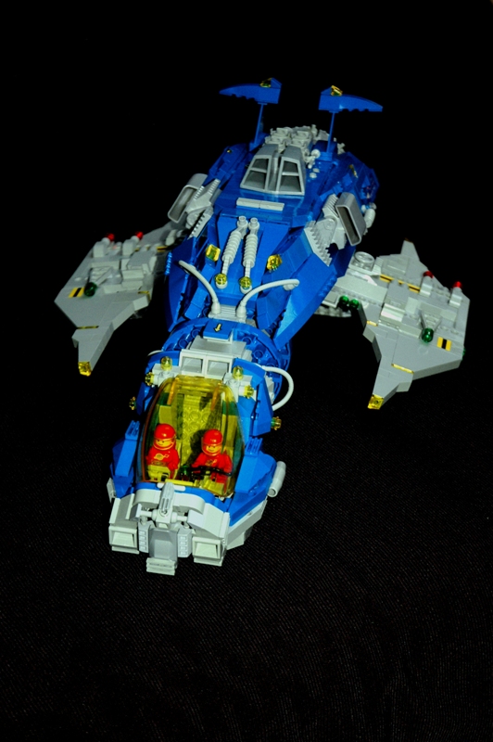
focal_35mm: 69
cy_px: 371
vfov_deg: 29.3
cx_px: 246
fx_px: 1420
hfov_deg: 19.7
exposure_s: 1/60
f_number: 4.5
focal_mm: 46
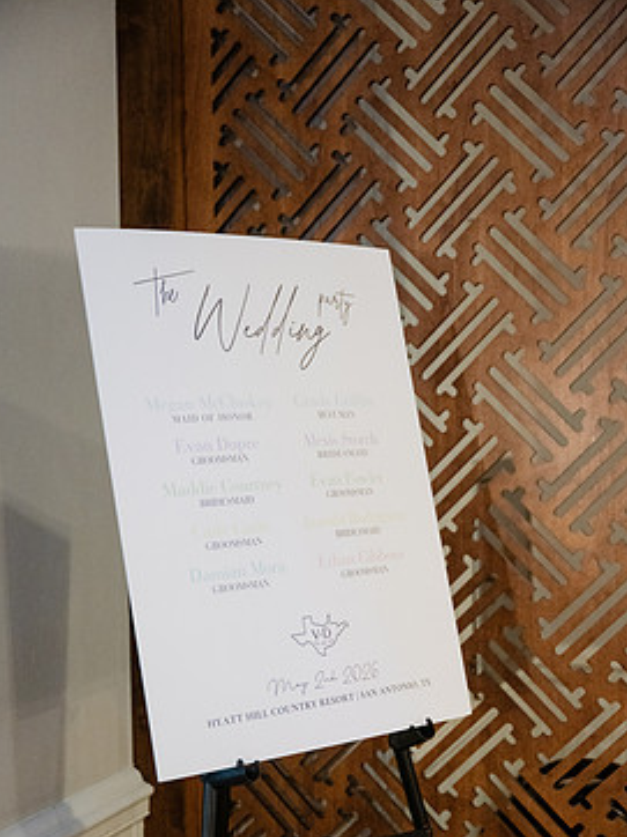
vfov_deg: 34.8
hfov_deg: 26.5
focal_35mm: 55
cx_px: 310
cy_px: 518
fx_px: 1330
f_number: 2.8
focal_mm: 46
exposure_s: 1/125
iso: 3200
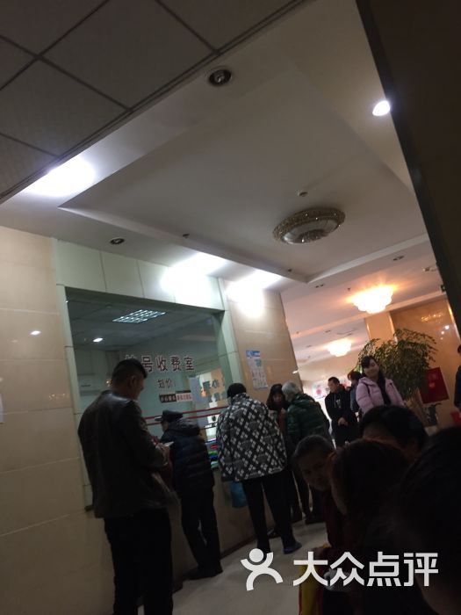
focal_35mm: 29
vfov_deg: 61.7
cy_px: 308
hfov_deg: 48.2
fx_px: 515
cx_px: 230
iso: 160
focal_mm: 4.15
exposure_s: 1/33
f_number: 2.2
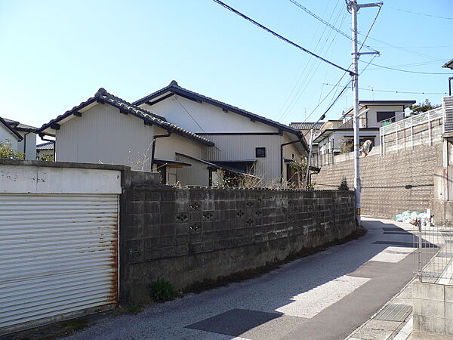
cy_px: 170
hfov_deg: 52.6
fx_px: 458
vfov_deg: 40.7
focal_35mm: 35
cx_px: 226
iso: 100
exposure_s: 1/250
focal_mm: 5.8
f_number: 5.6
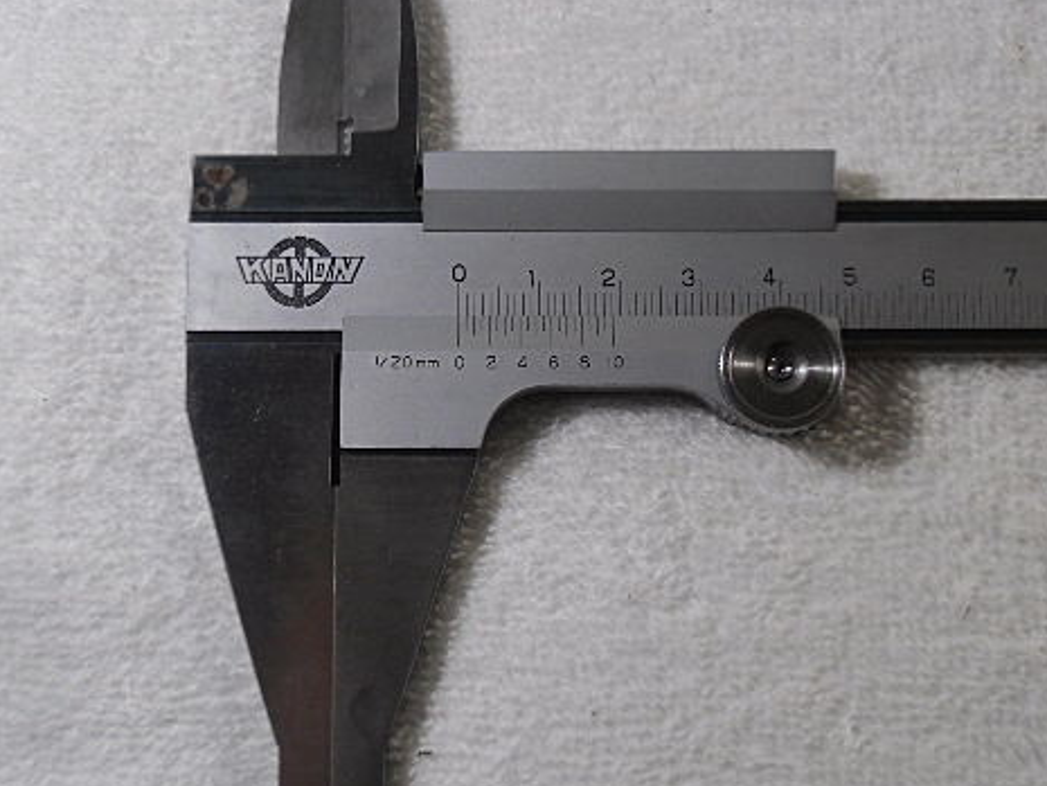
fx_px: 1664
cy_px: 403
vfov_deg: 26.6
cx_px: 520
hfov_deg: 34.9
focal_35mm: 55
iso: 200
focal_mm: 7.15
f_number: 4
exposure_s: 1/100
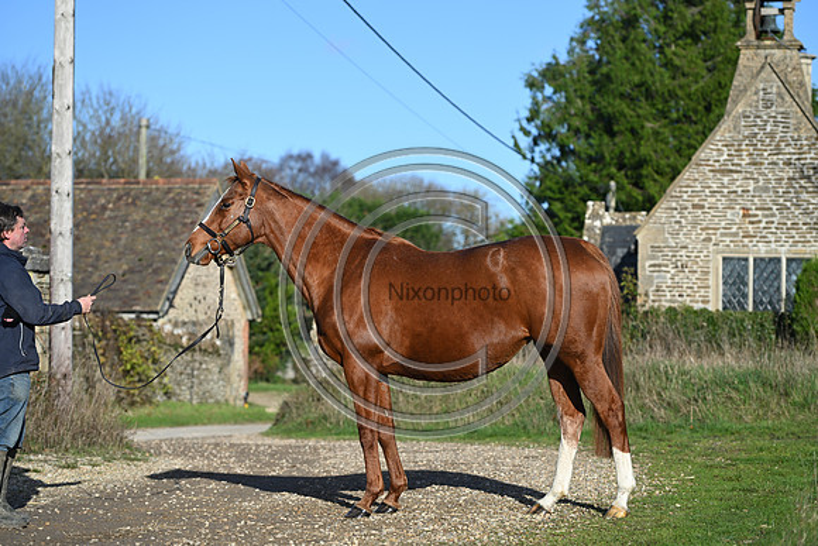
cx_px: 409
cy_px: 273
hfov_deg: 20.4
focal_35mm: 100
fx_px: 2273
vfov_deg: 13.7
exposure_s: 1/1250
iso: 90
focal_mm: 100
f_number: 3.5
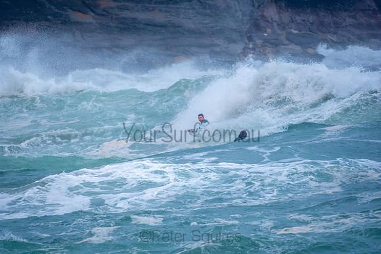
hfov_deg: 2.7
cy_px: 127
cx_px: 190
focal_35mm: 750
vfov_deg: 1.8
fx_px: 7939
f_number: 5.6
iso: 360
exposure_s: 1/640
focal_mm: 500
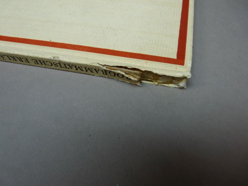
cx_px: 124
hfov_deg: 65.3
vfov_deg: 51.4
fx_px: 193
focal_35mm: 27
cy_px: 93
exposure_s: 1/50
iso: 100
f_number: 2.8
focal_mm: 4.8
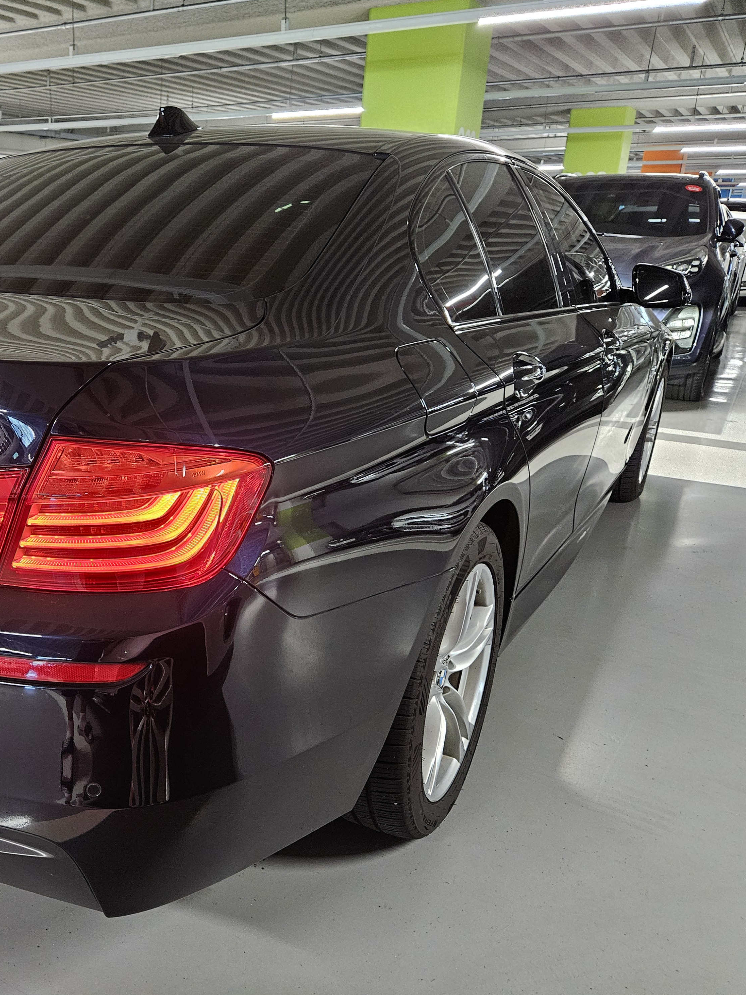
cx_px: 142
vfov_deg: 58.4
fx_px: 891
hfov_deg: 43.2
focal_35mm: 31
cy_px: 493
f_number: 1.8
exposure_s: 1/60
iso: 800
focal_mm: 5.4
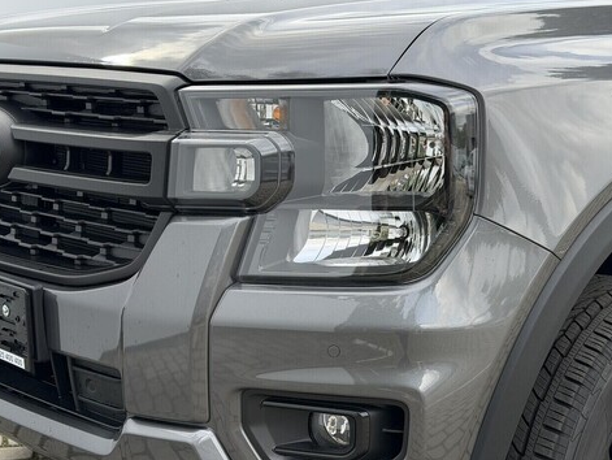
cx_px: 312
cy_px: 253
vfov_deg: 26.1
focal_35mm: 56
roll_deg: -0.6
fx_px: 991
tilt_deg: -9.7
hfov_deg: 34.3
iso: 80
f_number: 1.78
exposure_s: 1/1000
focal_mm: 6.76
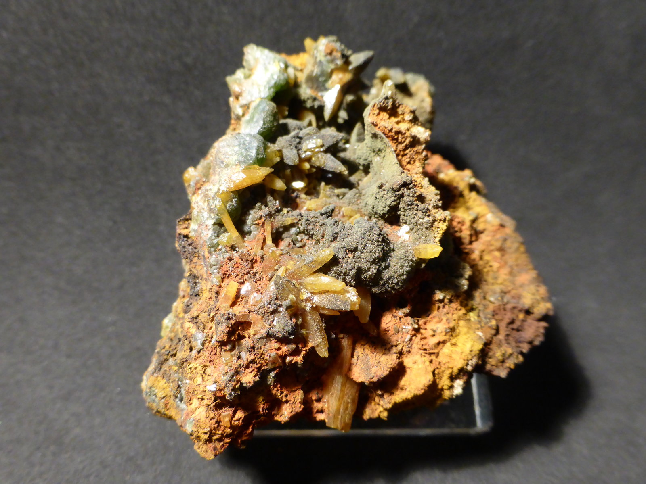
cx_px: 323
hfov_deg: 63.4
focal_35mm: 28
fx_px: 523
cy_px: 242
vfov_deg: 49.7
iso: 400
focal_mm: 4.8
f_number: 3.4
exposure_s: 1/50
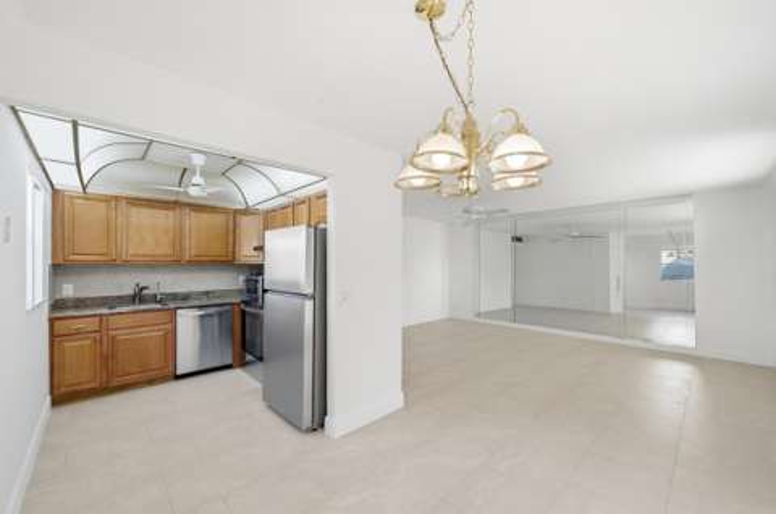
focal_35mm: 14
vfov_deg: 81.0
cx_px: 388
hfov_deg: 104.4
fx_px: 301
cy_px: 257
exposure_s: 1/2500
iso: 2500
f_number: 8
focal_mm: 14
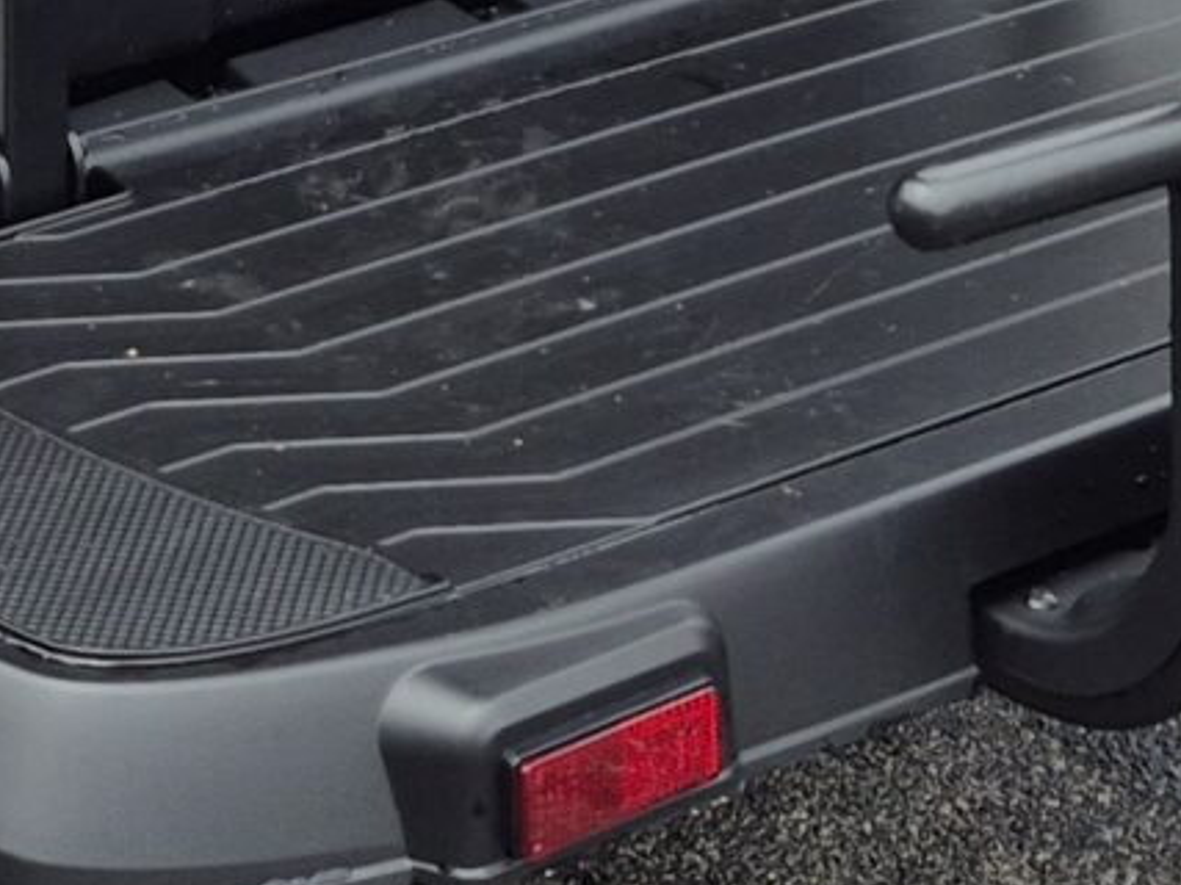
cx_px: 147
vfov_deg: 9.2
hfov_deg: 14.2
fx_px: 4707
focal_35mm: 138
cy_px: -1513
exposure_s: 1/1608
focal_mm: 5.4
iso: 25
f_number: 1.8
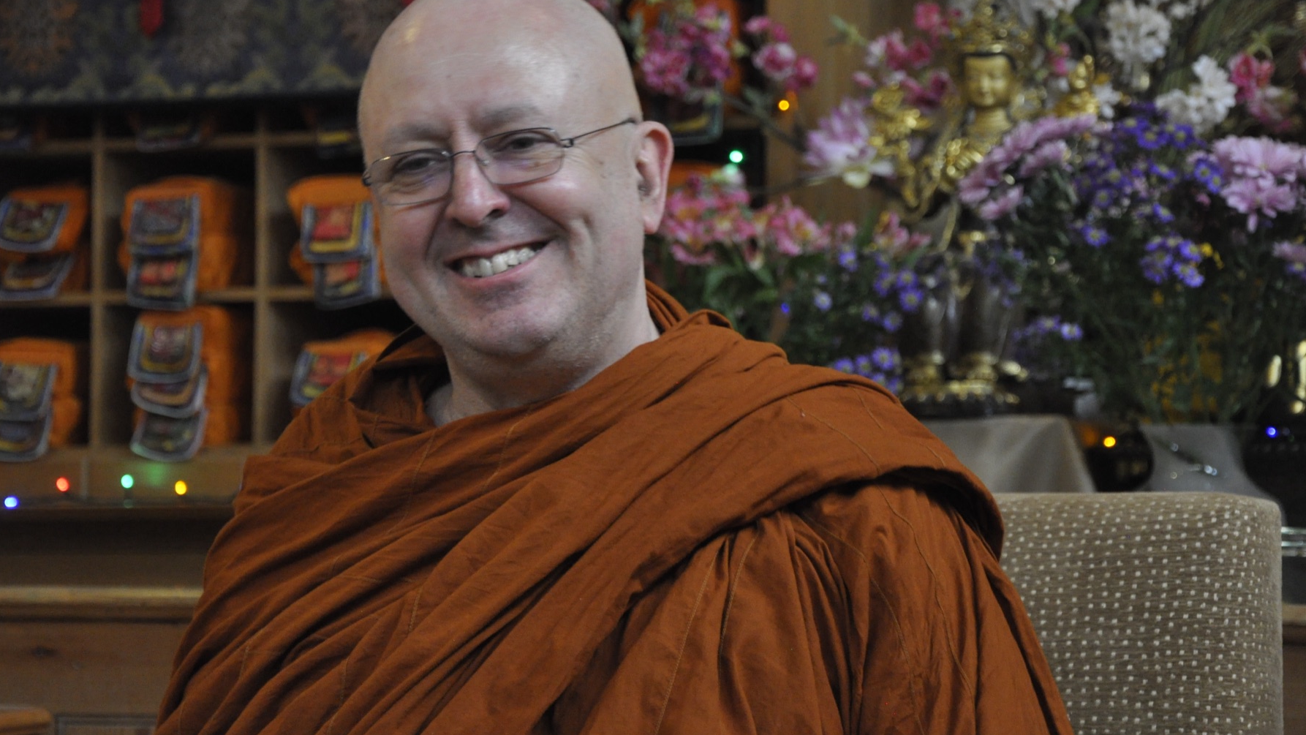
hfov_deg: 18.5
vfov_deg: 10.4
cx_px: 610
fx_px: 4017
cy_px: 271
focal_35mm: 116
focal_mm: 66
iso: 1600
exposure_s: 1/40
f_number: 5.3
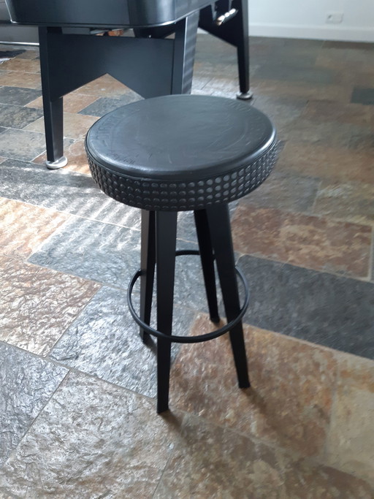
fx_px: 375
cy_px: 250
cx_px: 187
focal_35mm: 26
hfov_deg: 53.0
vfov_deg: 67.3
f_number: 1.7
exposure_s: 1/50
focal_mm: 3.92
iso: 250
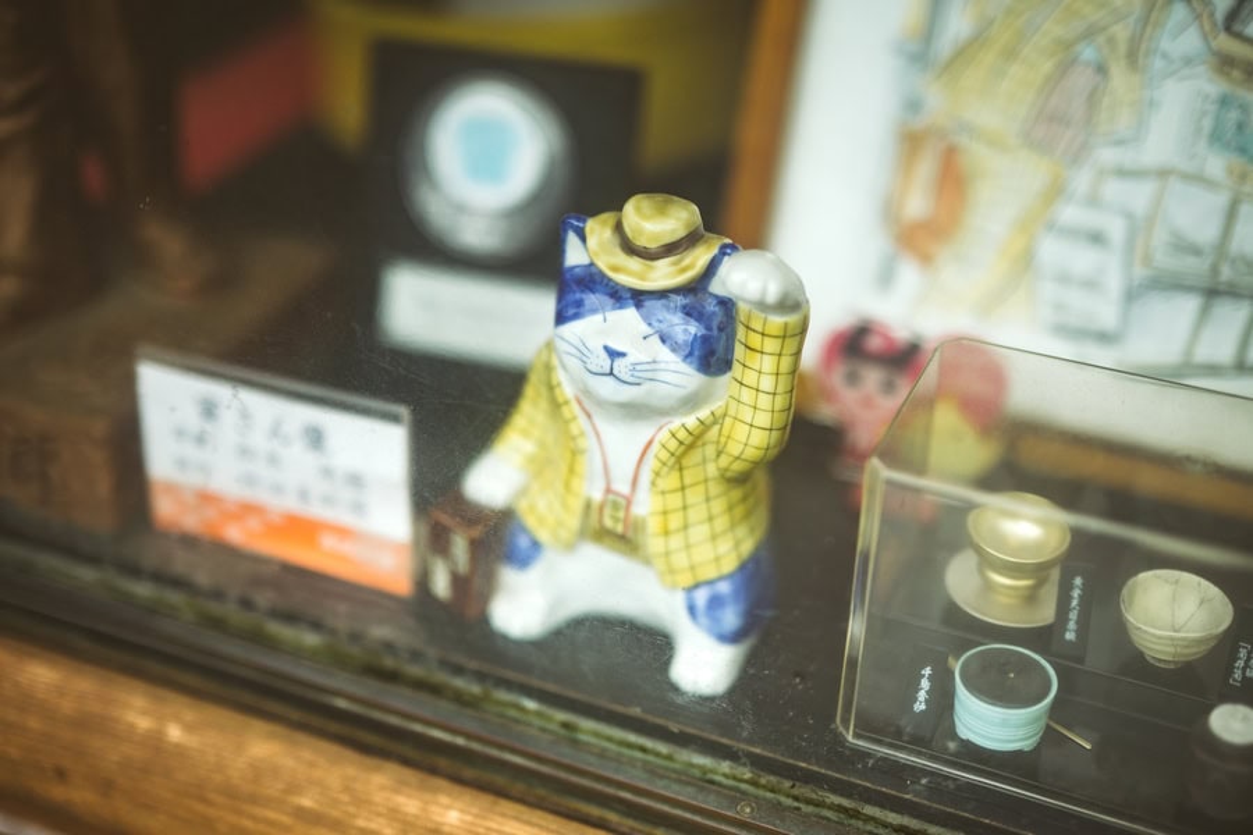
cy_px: 418
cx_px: 626
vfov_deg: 27.0
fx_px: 1740
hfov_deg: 39.6
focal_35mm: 50
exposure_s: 1/8000
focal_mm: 50
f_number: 1.2
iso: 400
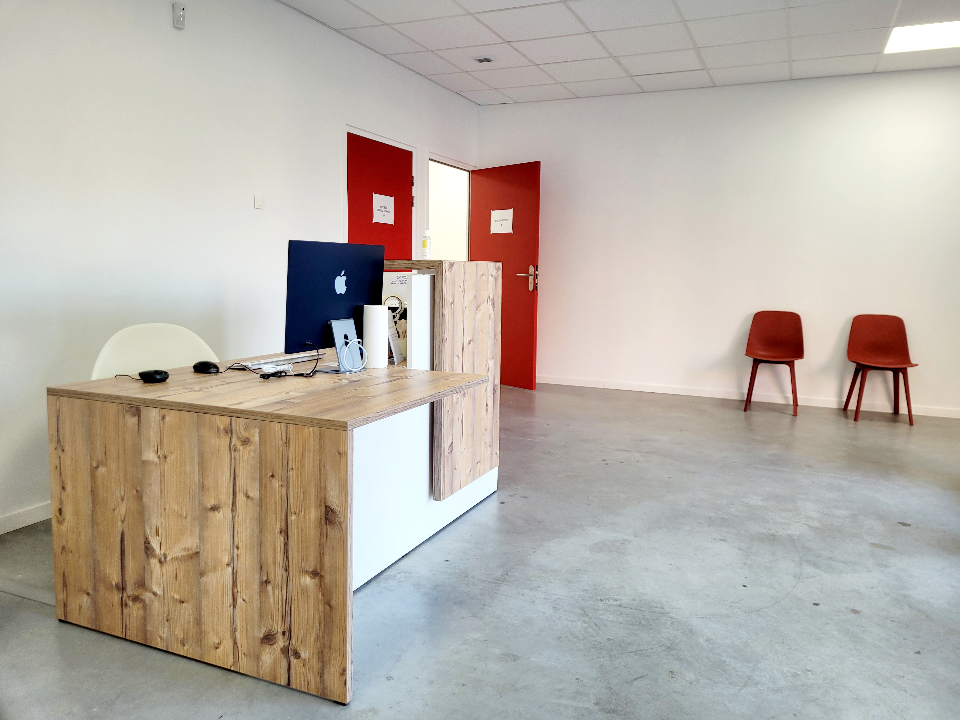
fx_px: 721
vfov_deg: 53.1
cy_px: 360
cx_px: 480
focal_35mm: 26
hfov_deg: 67.3
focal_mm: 5.4
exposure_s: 1/100
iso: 100
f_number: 1.8
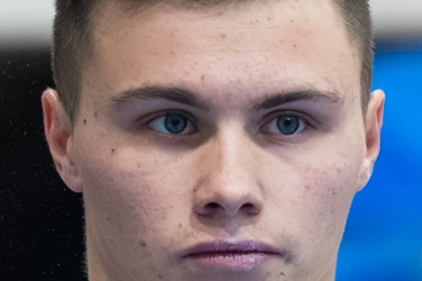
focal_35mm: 2226
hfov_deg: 0.9
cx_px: 309
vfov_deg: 0.6
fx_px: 26070
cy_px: 478
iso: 2000
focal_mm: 200
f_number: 2.8
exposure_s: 1/800
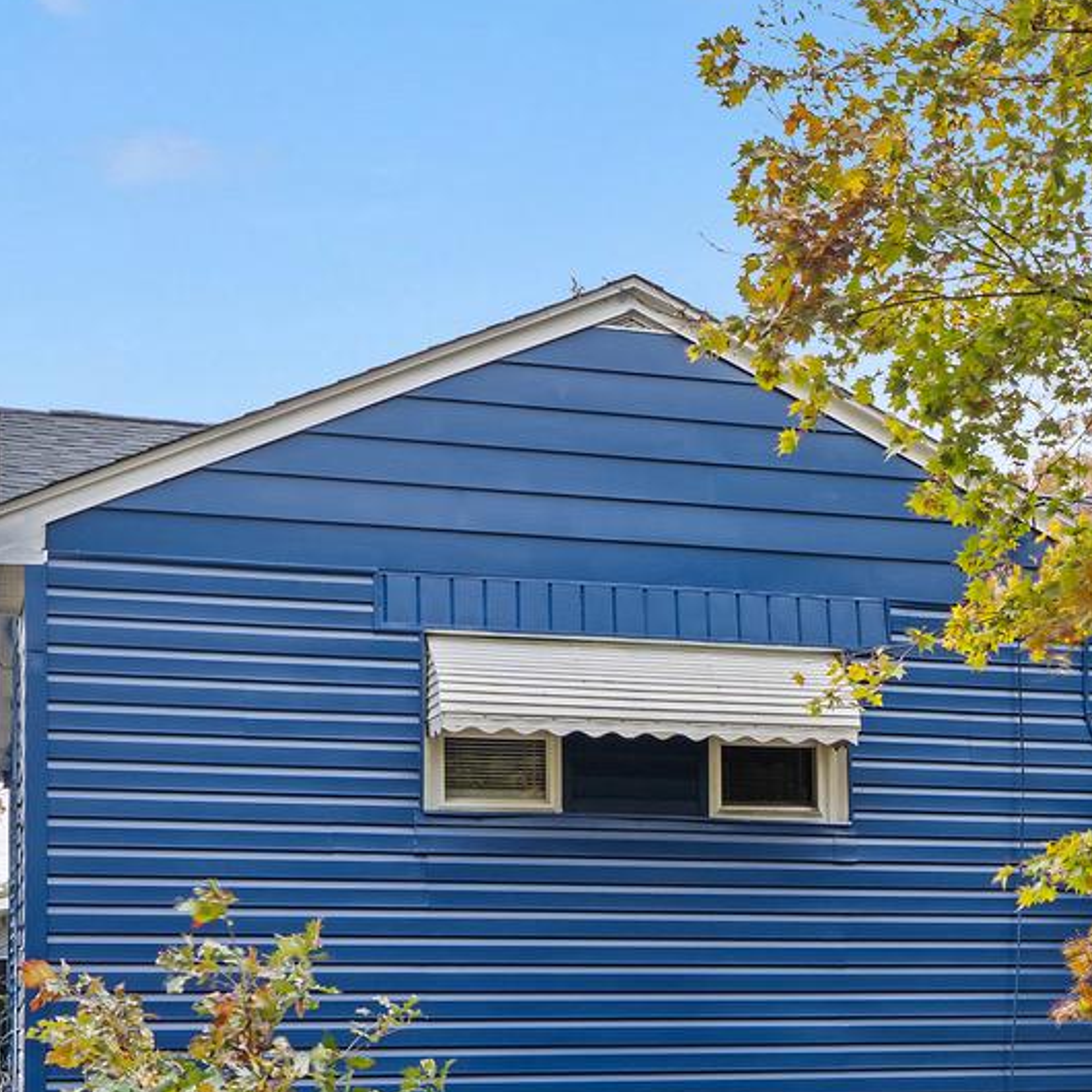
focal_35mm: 69
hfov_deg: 24.2
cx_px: 1014
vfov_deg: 24.5
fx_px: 2463
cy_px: 916
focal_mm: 21
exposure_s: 1/80
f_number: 8
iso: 800
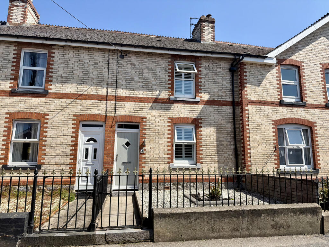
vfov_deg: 56.8
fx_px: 228
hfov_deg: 71.6
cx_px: 164
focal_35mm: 24
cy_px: 124
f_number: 1.78
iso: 320
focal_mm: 6.76
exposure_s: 1/17544
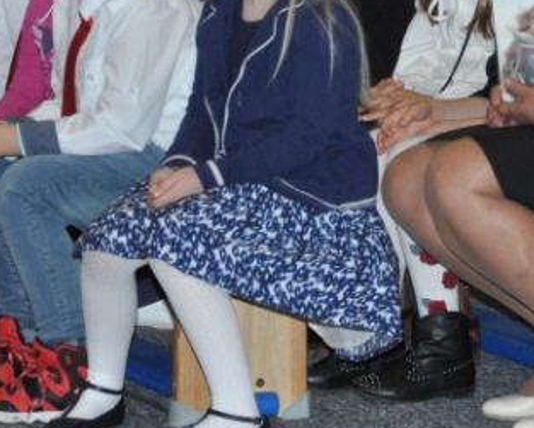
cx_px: 266
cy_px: -99
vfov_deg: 4.5
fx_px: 5450
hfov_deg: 5.6
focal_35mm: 345
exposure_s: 1/60
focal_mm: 75
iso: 400
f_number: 5.3
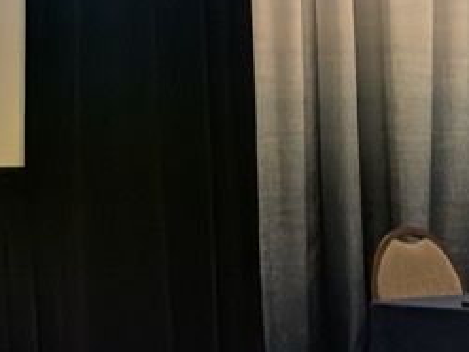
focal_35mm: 155
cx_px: -93
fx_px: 2100
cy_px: -79
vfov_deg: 9.4
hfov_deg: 12.4
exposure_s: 1/240
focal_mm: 6.9
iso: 262
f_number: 1.68
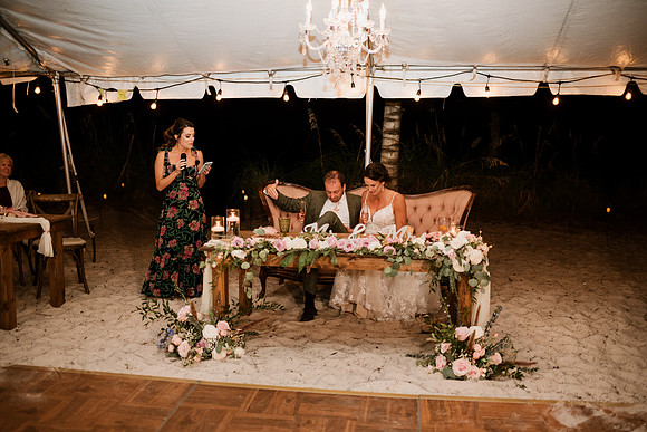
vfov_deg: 36.8
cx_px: 324
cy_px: 216
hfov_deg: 53.0
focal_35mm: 36
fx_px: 649
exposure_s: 1/160
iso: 500
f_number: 2
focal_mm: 35
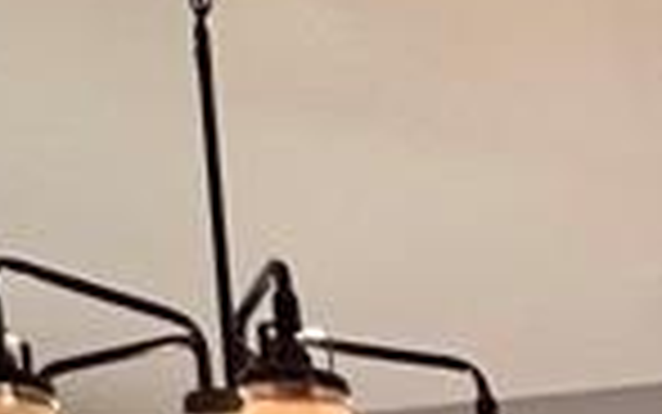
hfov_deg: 17.2
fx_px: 1733
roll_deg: +0.4
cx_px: 1234
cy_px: 1233
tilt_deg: -4.5
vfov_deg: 10.1
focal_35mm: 96
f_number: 1.8
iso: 200
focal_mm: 1.57
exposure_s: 1/60
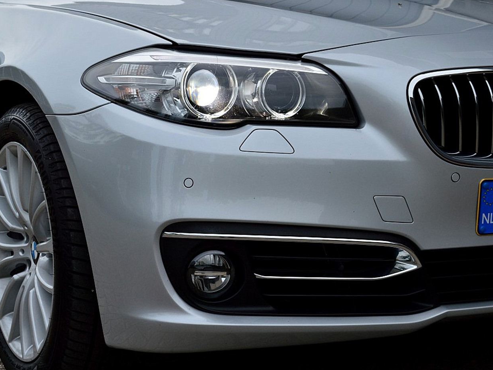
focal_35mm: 85
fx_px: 1210
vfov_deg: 17.4
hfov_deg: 23.0
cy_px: 184
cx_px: 218
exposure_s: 1/500
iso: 400
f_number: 11
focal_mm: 52
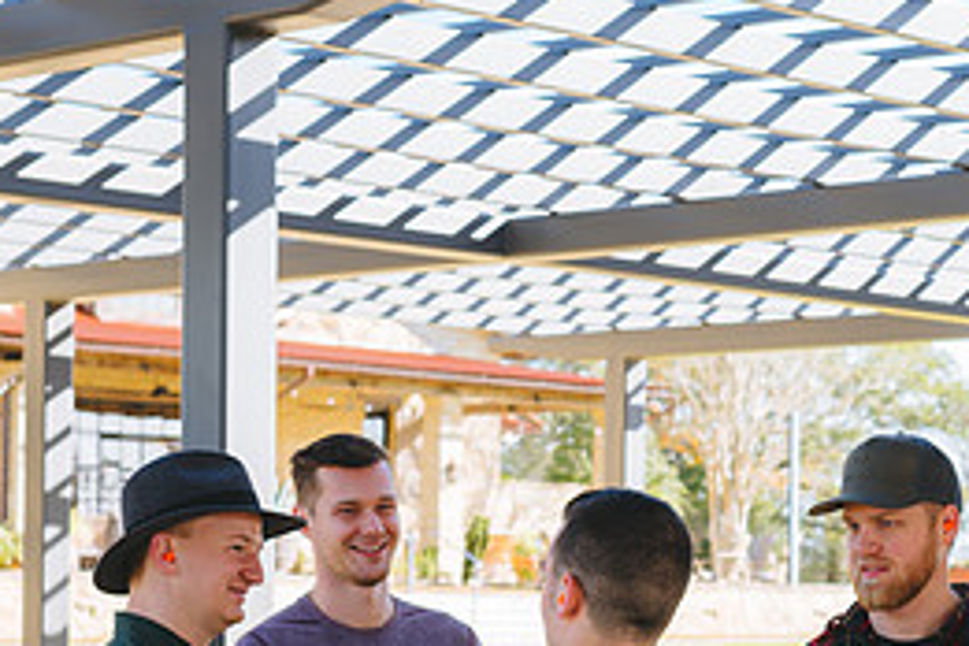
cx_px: 702
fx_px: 2988
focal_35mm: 111
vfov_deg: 12.2
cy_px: 631
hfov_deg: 18.3
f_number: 5.6
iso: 100
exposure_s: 1/160
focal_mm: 50
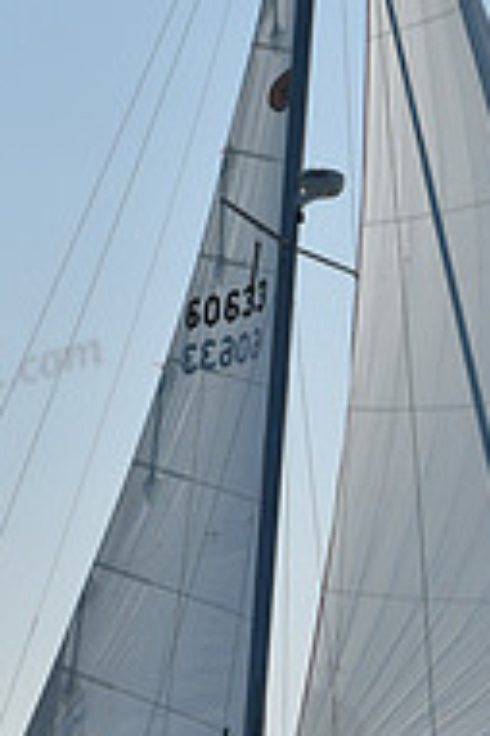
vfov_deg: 9.6
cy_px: 154
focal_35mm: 213
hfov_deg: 6.4
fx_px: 4356
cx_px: 303
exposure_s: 1/1600
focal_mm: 70
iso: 250
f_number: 9
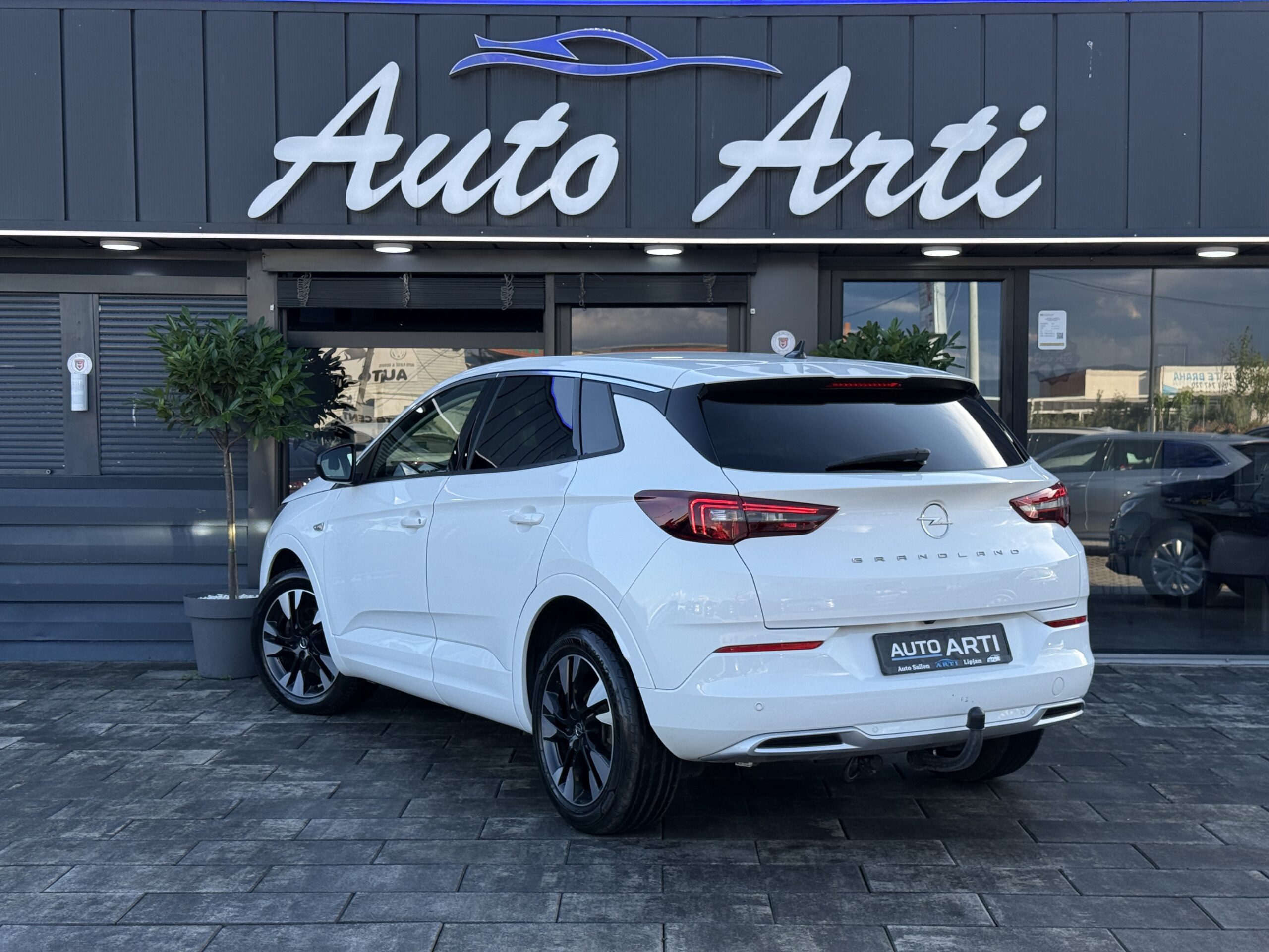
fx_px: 1760
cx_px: 634
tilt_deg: -0.8
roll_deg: +0.1
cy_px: 476
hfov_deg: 39.7
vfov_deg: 30.3
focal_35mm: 48
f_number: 1.78
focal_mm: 6.76
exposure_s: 1/1116
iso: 80
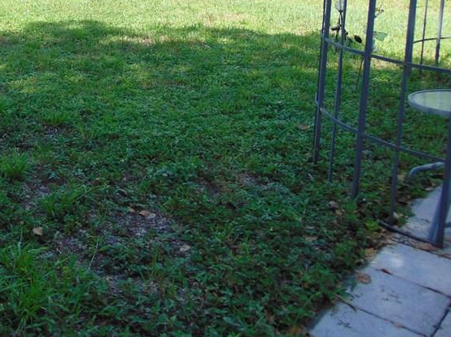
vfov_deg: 30.1
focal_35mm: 46
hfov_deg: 38.5
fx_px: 599
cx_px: 47
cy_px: 35
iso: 80
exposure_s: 1/500
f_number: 3
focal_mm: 4.5
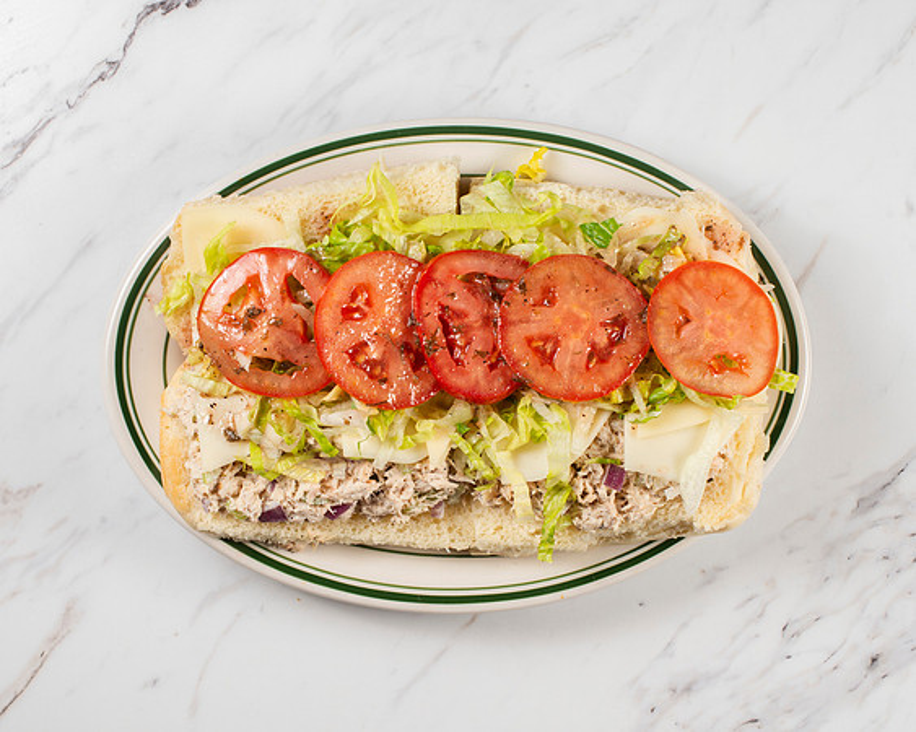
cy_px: 451
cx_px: 422
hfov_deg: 26.0
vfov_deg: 20.9
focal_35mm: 73
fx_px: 1982
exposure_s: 1/250
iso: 200
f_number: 10
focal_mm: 50
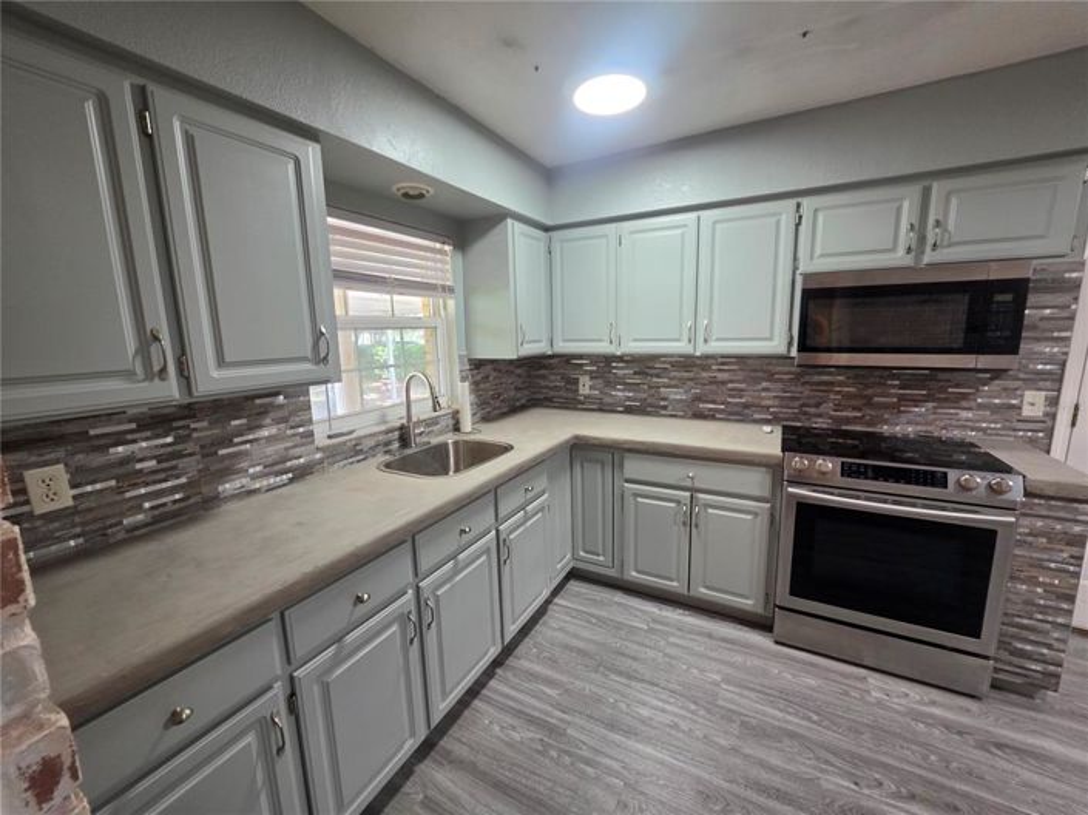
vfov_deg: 89.9
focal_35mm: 13
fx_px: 408
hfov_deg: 106.2
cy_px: 408
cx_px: 544
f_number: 1.9
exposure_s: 1/30.5
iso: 80
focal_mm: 2.2
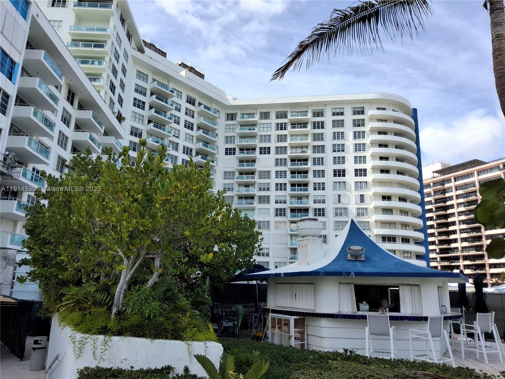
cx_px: 252
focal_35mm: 25
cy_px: 190
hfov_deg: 69.4
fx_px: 365
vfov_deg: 54.9
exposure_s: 1/1105
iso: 50
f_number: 2
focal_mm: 3.08
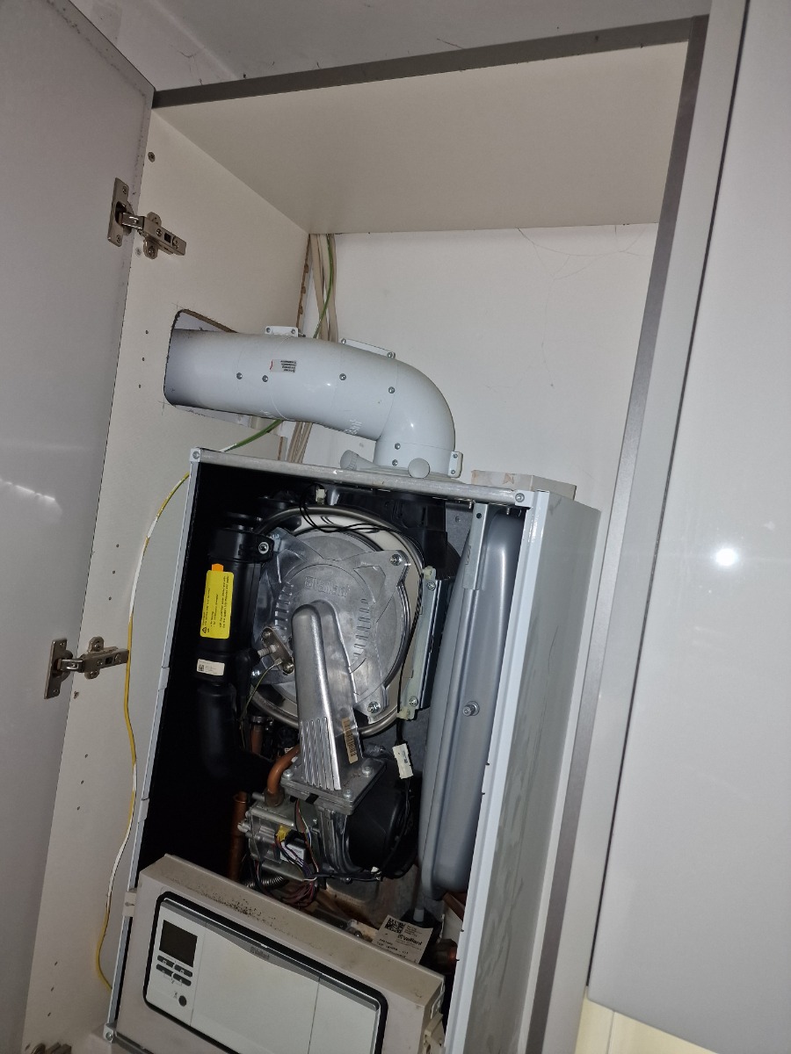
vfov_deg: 73.9
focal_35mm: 23
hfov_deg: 58.9
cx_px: 396
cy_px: 527
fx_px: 701
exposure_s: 1/50
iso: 80
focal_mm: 6.4
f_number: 1.8
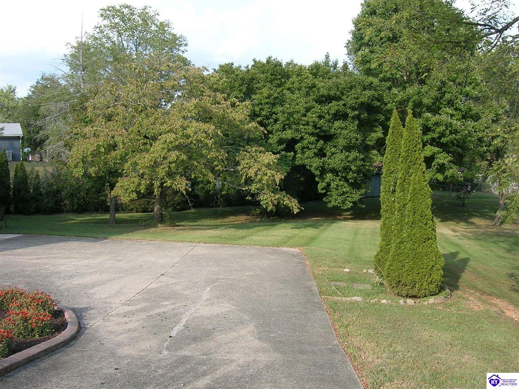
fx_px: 525
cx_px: 260
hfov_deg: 52.6
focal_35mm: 35
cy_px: 194
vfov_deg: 40.7
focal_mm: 5.4
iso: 50
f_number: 4.8
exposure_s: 1/156
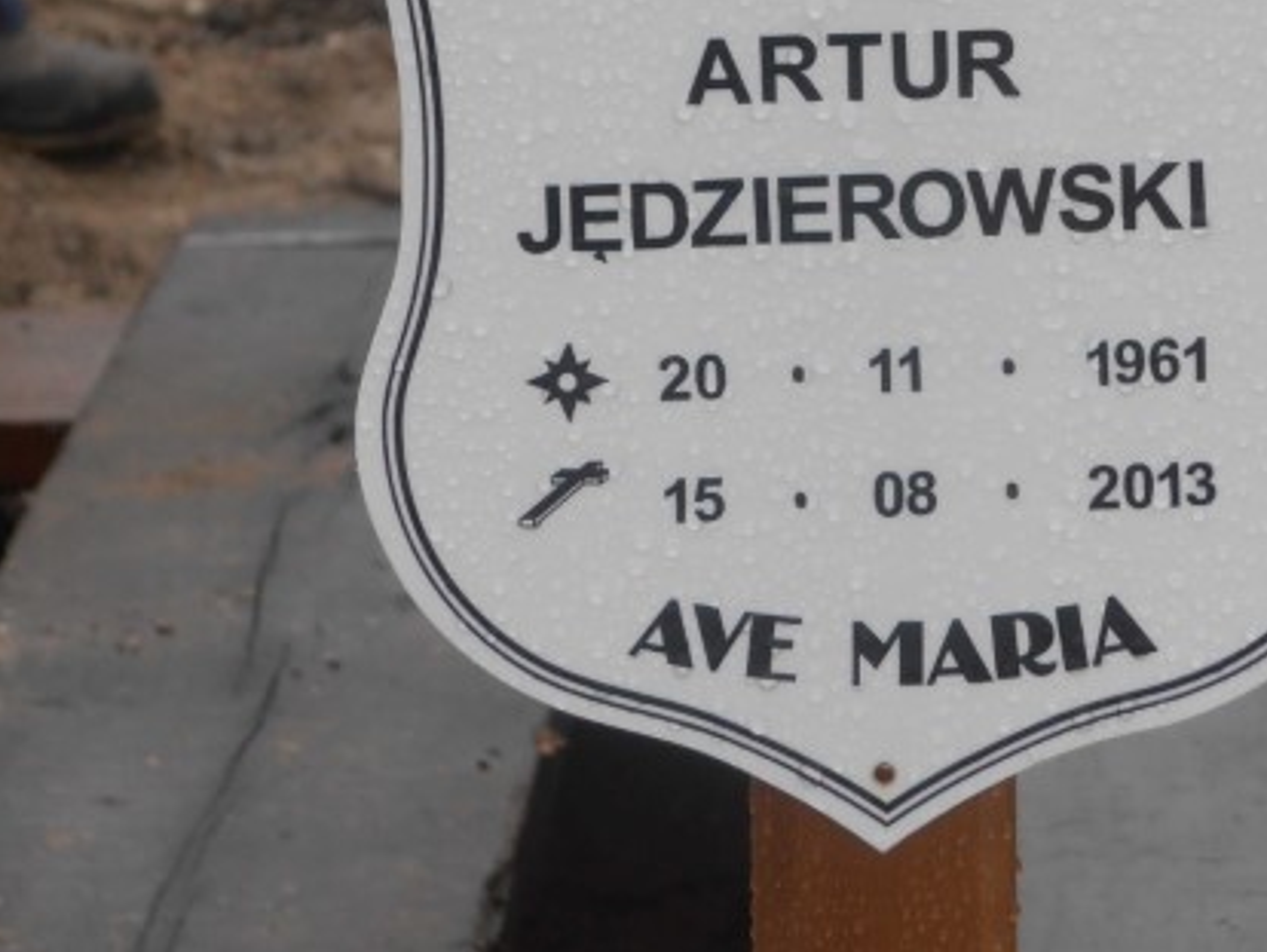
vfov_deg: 4.9
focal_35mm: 306
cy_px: 275
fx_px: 11207
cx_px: 878
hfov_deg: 6.5
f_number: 5.8
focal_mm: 35.05
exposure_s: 1/250
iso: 80
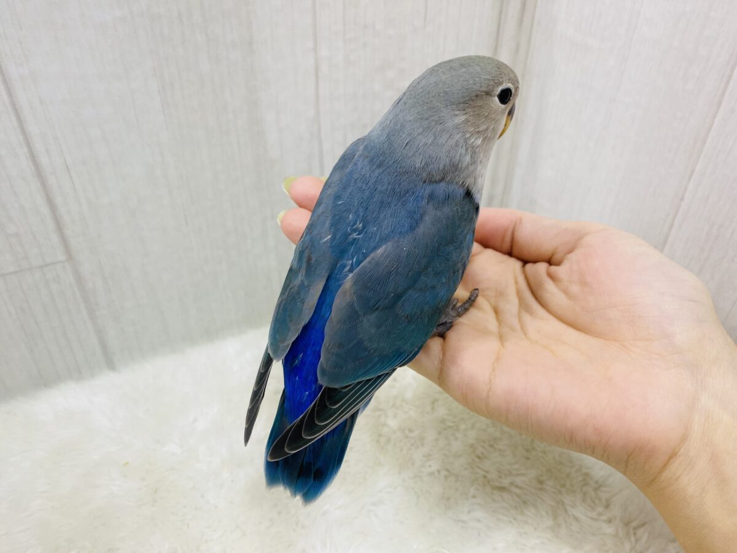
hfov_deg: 69.4
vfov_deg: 54.9
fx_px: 532
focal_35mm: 25
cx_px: 368
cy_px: 276
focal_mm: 4.25
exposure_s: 1/100
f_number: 1.8
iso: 100
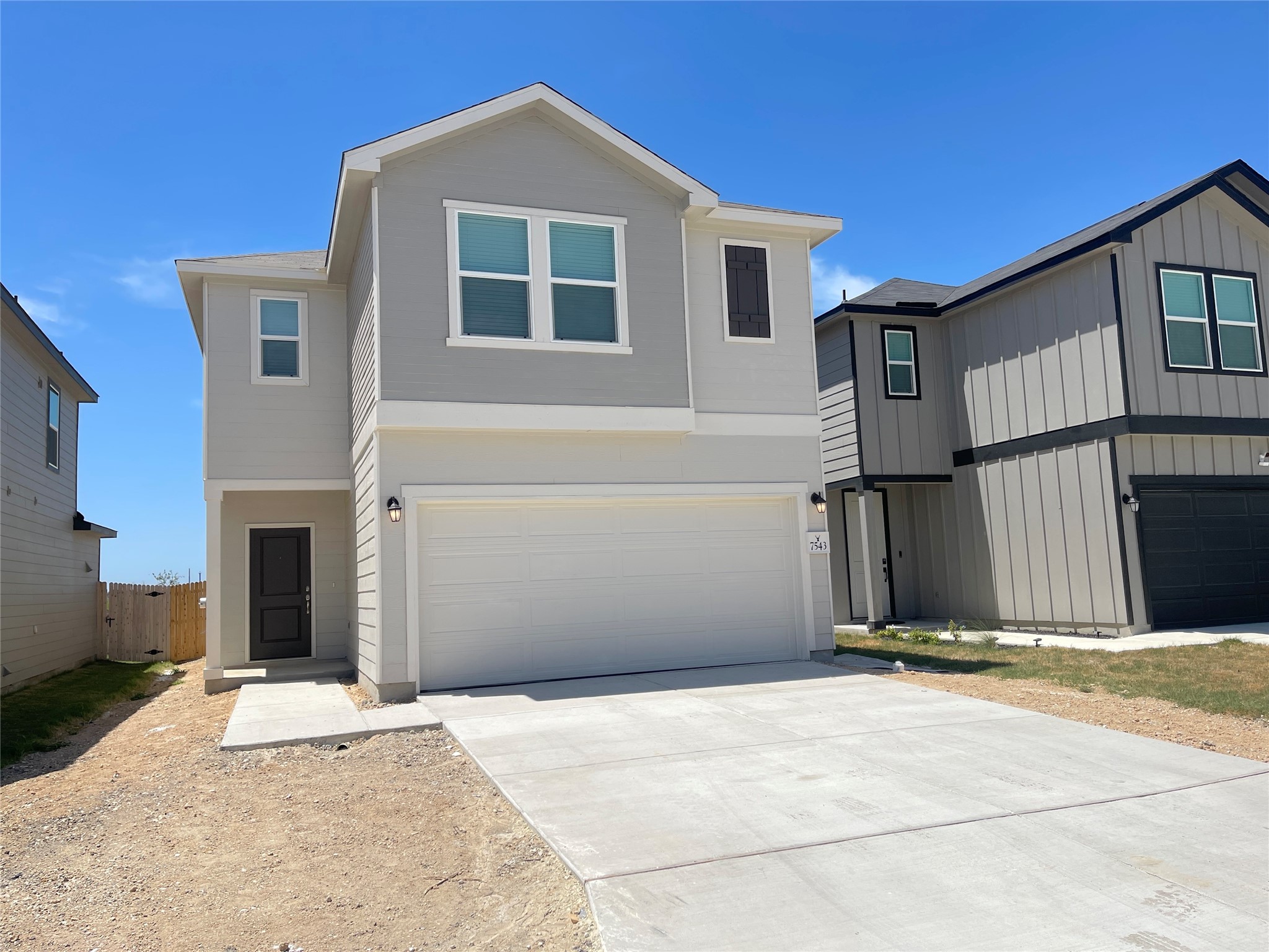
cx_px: 634
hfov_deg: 69.4
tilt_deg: +5.8
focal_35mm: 25
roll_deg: +2.2
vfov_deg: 54.9
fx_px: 916
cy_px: 476
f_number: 1.6
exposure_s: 1/5917
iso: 32
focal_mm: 5.1
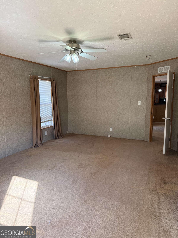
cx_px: 89
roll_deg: -0.1
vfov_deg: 71.6
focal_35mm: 24
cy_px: 119
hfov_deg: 56.8
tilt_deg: -6.9
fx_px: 165
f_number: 1.78
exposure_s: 1/178
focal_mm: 6.76
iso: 200
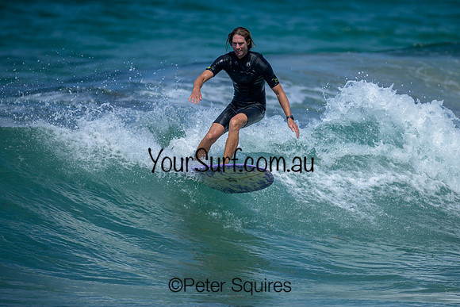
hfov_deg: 2.4
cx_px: 247
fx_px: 11039
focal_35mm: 864
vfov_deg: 1.6
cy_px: 155
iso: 250
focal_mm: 800
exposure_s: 1/2500
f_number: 6.3
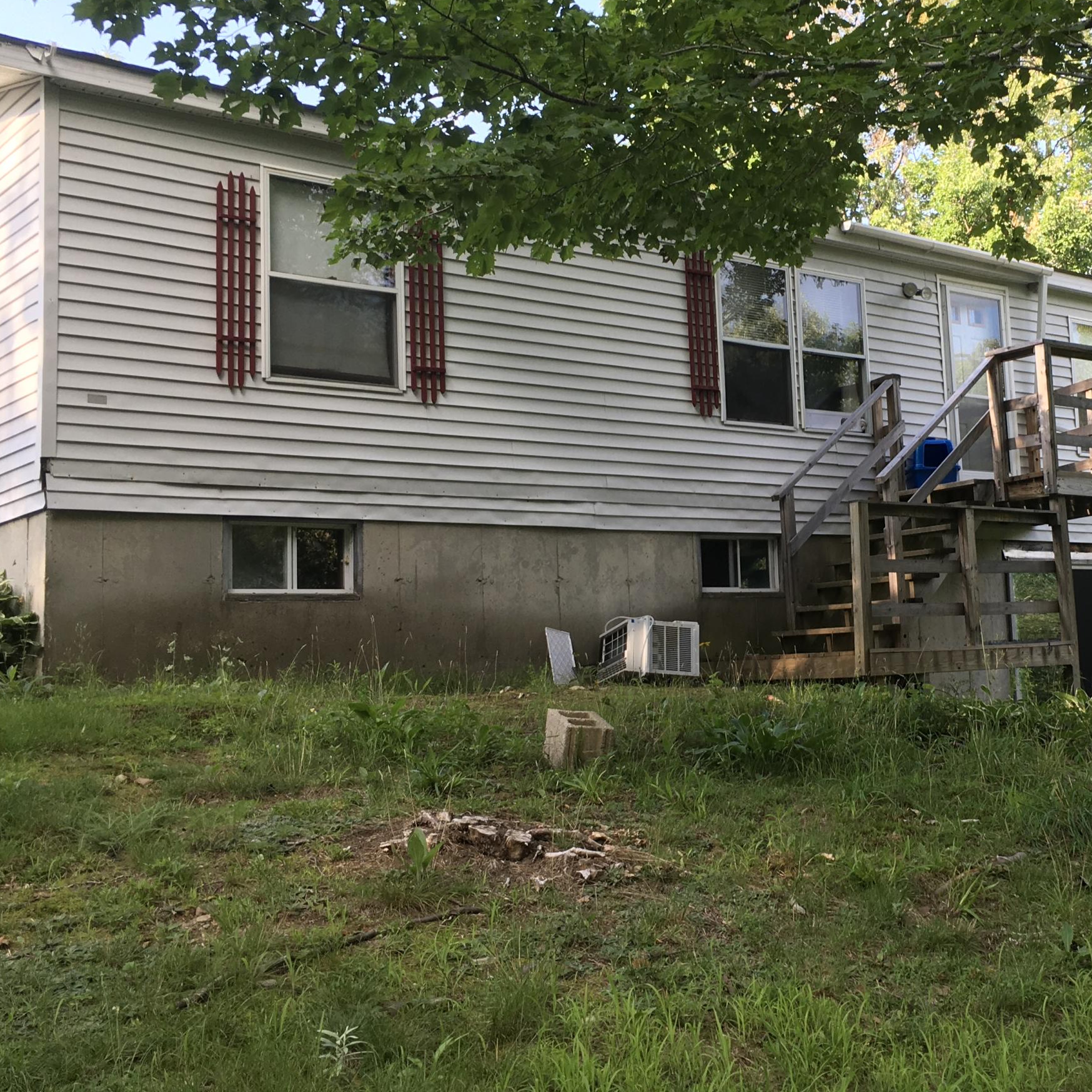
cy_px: 465
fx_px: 1570
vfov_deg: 38.3
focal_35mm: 44
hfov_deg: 37.4
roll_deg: +2.9
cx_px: 813
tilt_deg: +9.0
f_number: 2.2
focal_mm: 4.15
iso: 25
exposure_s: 1/120
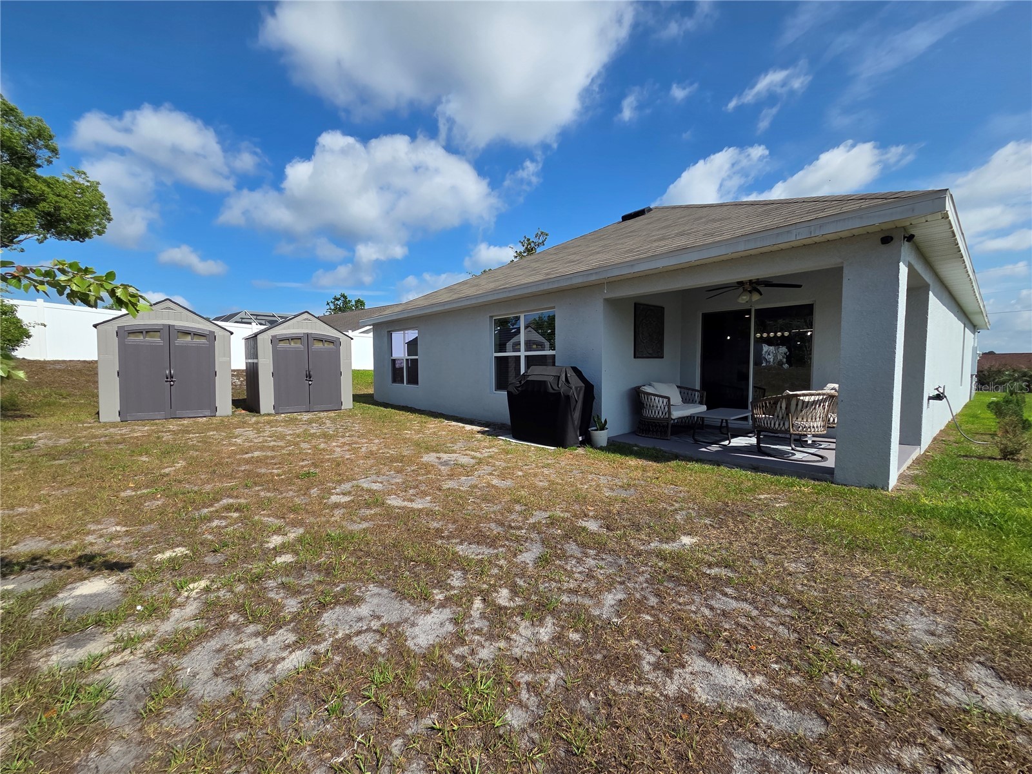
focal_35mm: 13
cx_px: 516
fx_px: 388
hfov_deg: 106.2
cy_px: 387
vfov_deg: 89.9
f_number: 2.2
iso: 50
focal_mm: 2.2
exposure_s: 1/2586
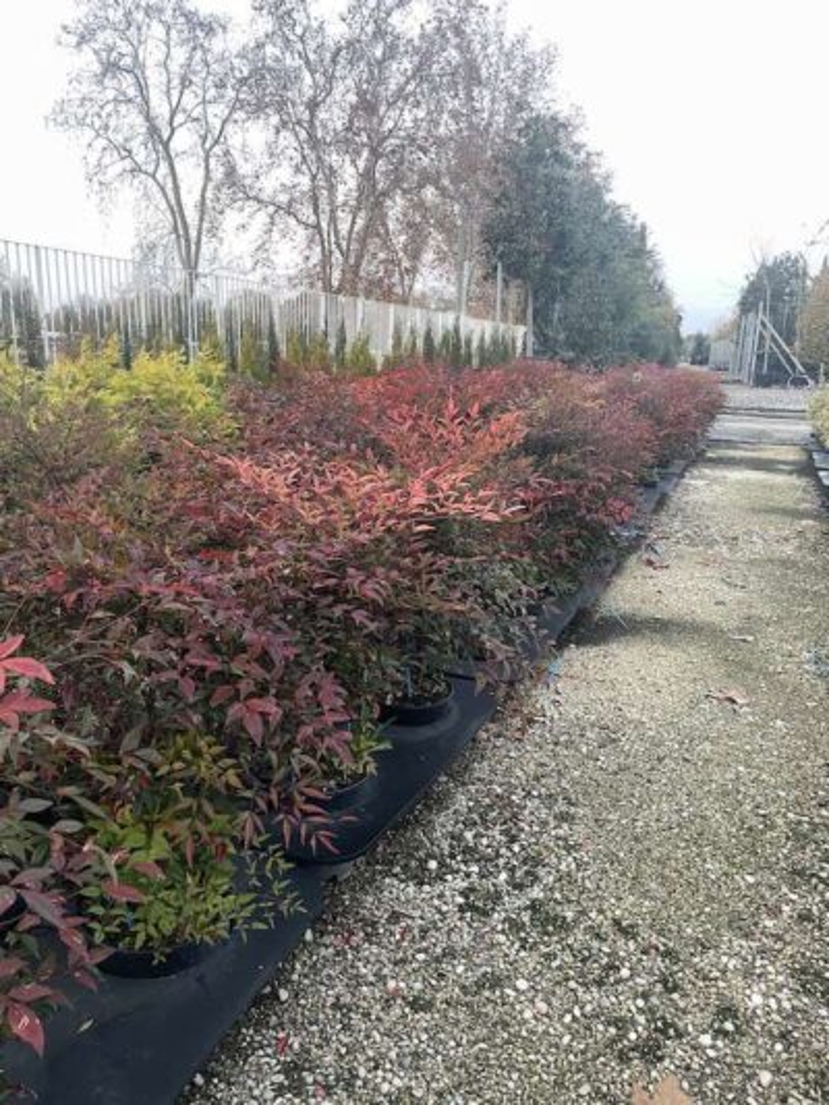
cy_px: 552
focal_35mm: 26
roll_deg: -0.9
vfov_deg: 67.3
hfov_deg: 53.1
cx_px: 414
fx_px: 830
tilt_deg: -14.0
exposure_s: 1/89
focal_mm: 4.2
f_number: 1.6
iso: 125
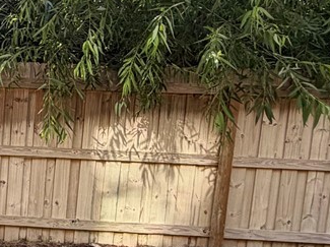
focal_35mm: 69
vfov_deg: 21.2
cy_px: 163
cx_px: -185
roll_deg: -1.1
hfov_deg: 22.4
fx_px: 657
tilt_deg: -7.6
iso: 64
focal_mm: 2.22
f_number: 2.2
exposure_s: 1/239
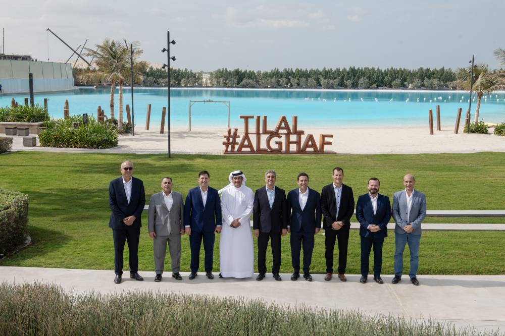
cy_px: 168
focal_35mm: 48
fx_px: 673
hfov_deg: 41.1
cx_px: 252
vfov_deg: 28.1
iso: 100
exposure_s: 1/250
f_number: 11
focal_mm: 48
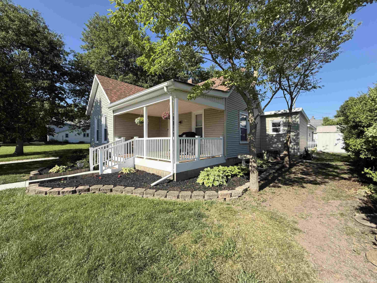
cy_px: 142
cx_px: 188
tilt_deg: +0.6
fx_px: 152
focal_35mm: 14
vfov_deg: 85.7
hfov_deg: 102.1
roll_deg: +0.2
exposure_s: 1/1312
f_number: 2.2
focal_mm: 2.22
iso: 64
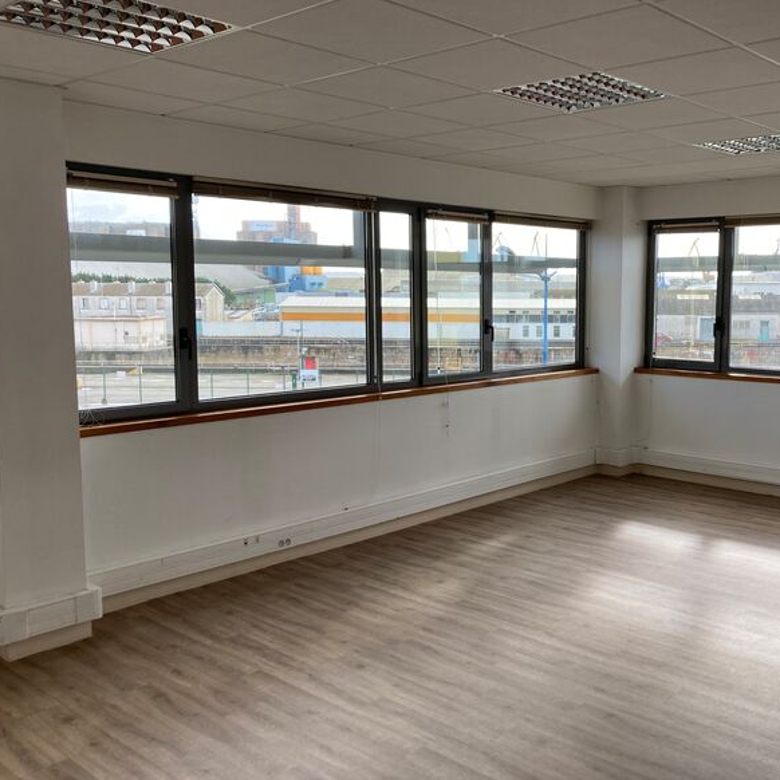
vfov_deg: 48.5
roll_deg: +0.5
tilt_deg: -5.6
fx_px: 867
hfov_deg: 47.6
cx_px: 521
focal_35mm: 34
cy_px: 390
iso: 20
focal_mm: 3.99
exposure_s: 1/206
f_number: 1.8
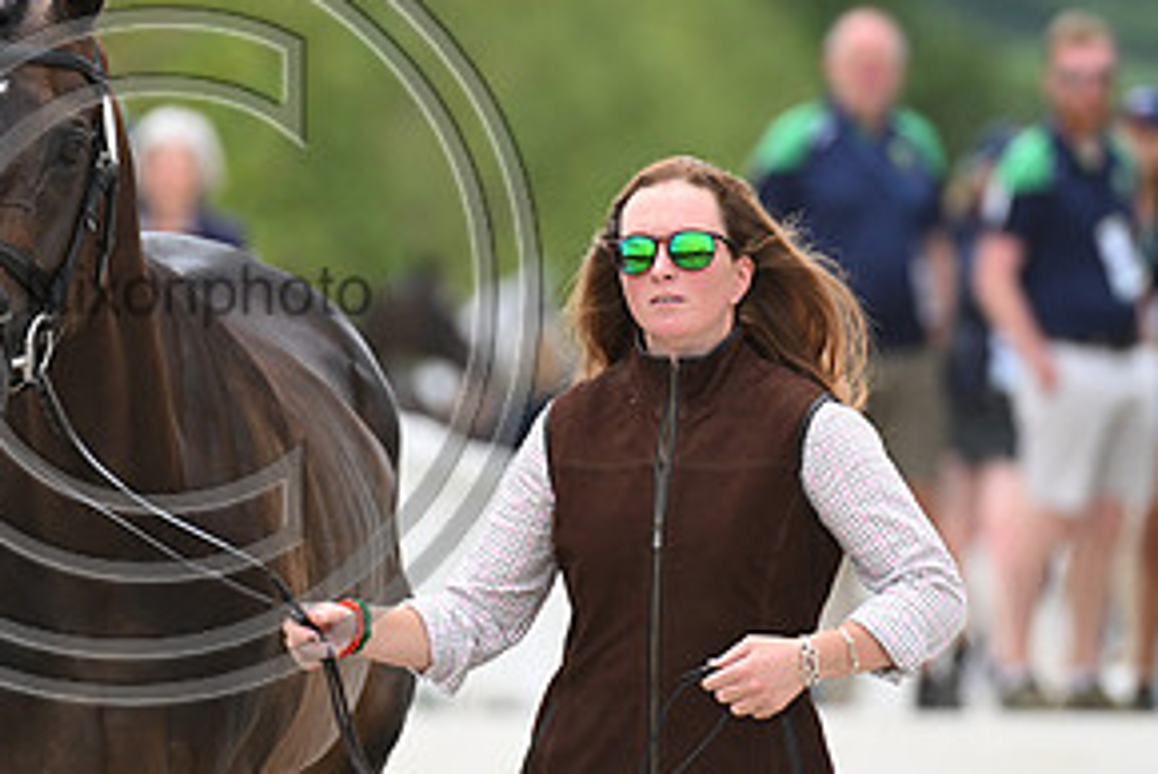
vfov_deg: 1.7
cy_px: 237
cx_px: 84
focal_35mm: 799
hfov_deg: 2.6
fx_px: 25726
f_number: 5.6
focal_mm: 400
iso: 800
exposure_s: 1/1250
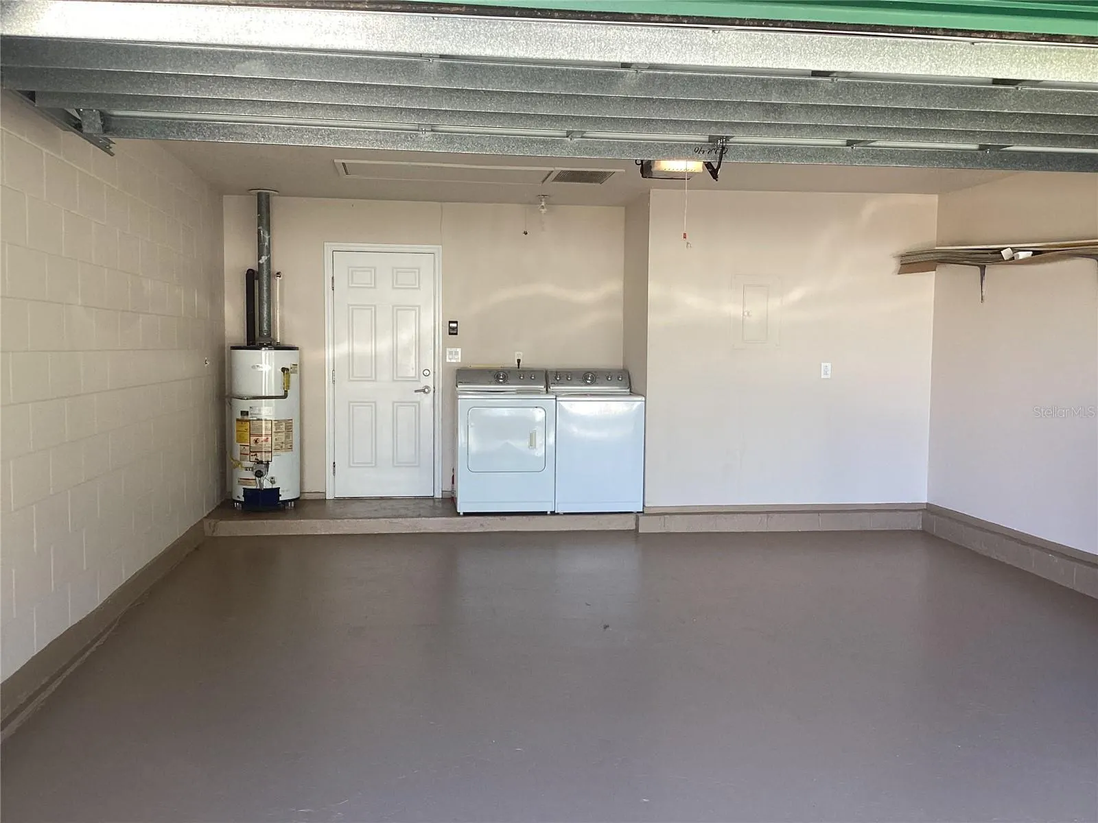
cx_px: 549
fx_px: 983
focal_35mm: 31
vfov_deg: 45.4
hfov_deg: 58.4
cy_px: 412
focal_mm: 3.3
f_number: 2.4
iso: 40
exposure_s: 1/120
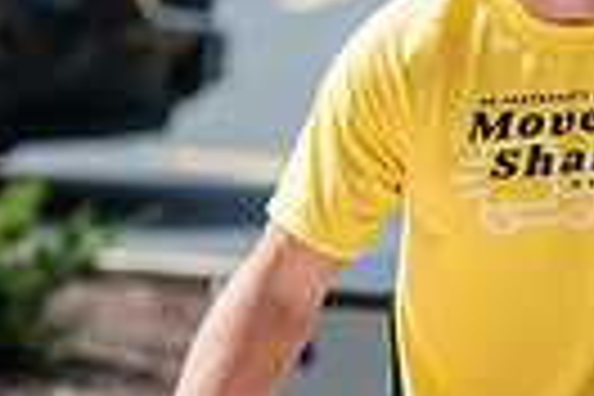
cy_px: 205
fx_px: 8381
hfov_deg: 4.1
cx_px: 567
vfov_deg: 2.7
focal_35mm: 508
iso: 80
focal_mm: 116
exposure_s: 1/640
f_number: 3.5
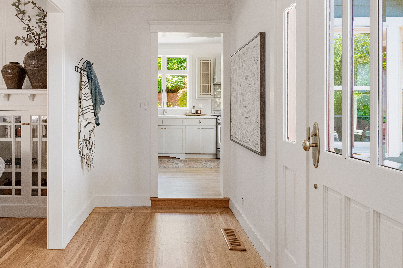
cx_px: 175
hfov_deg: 75.7
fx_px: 257
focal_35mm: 23
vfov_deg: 54.8
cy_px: 111
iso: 1000
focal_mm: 17
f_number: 9
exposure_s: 1/5
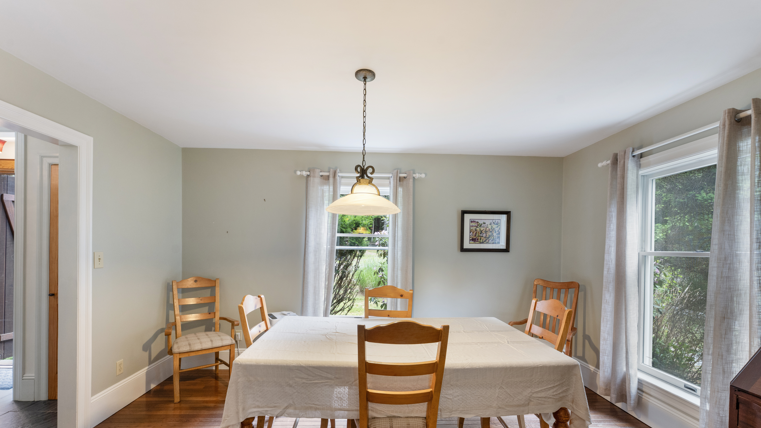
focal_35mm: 15
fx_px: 303
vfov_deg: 69.8
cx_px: 374
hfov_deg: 103.0
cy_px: 258
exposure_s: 1/6
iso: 800
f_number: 8
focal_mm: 14
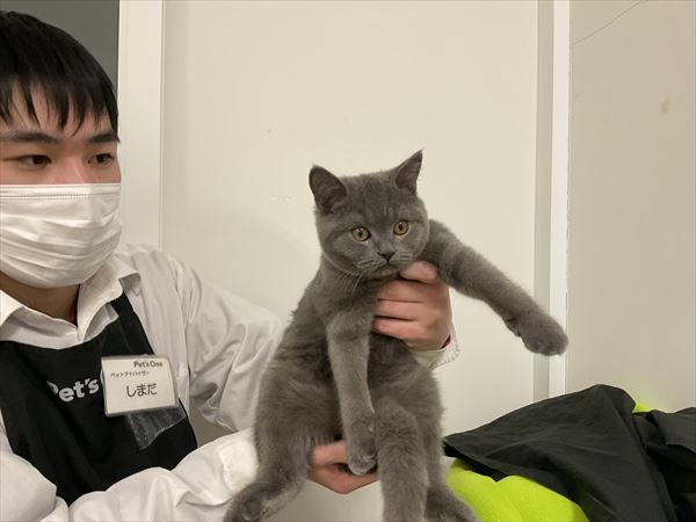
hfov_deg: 61.7
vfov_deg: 48.2
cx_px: 348
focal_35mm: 29
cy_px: 261
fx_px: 583
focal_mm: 3
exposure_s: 1/50
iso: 50
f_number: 1.8
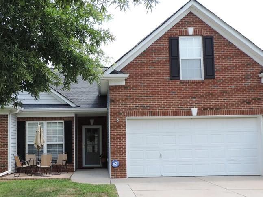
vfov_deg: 37.5
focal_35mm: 38
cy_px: 122
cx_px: 91
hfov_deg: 48.3
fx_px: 289
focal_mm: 4.3
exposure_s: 1/400
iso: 80
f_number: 3
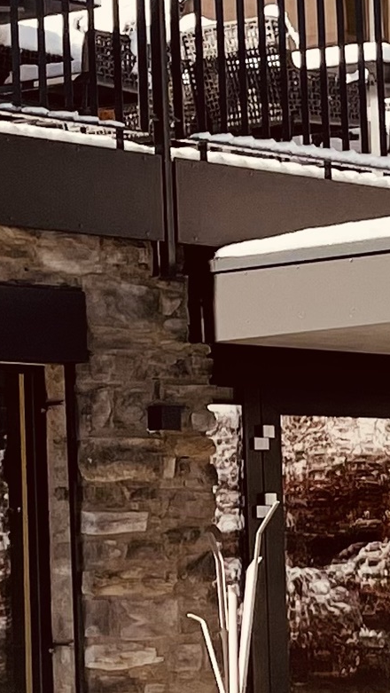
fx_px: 2663
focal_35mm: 145
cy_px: 480
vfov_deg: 14.8
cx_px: 1108
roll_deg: +3.3
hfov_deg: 7.5
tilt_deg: +2.7
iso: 32
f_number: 1.6
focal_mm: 4.2
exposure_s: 1/4651
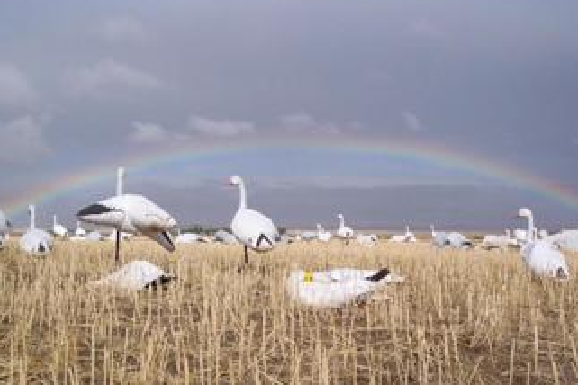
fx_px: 738
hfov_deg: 42.7
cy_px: 208
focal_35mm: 46
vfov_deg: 29.2
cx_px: 276
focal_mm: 8
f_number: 4.8
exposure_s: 1/1000
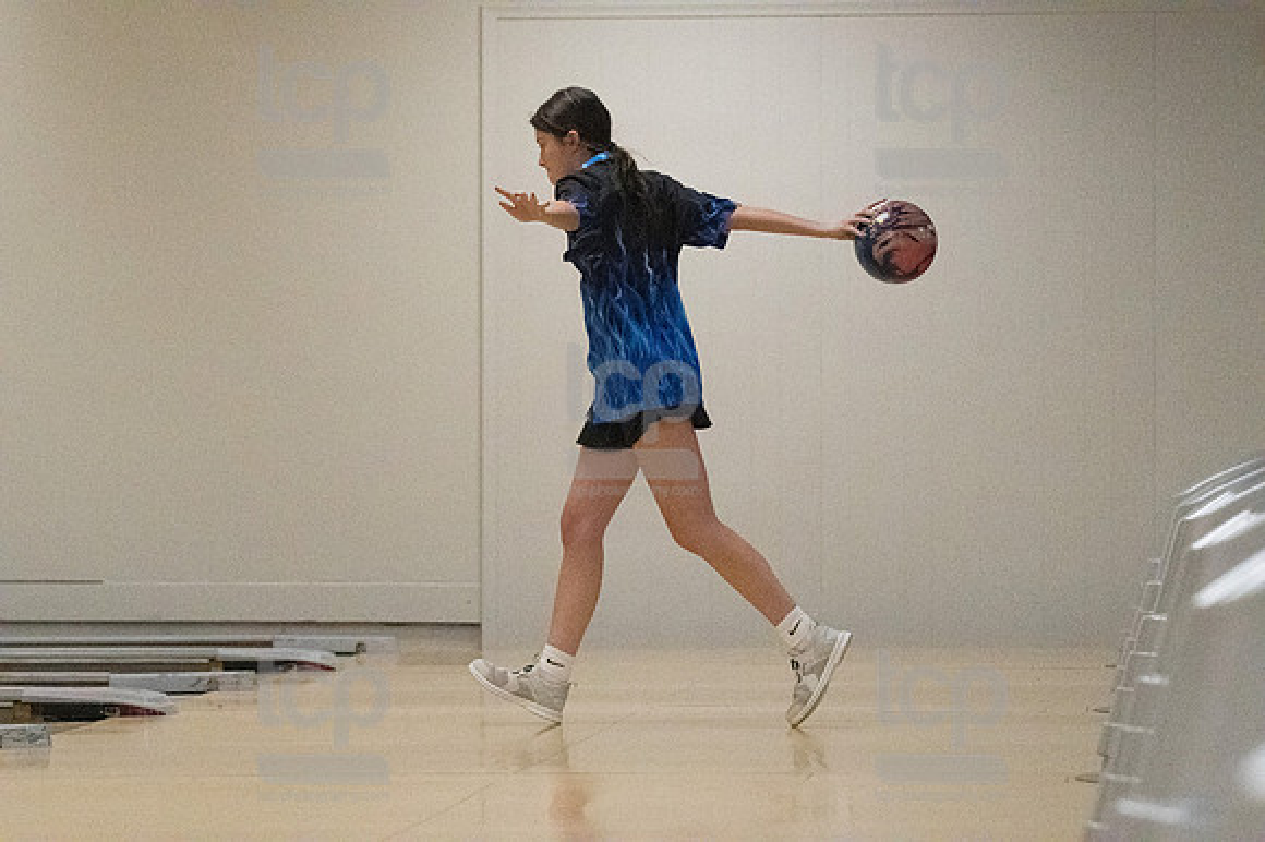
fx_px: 6110
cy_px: 421
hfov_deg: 11.8
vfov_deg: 7.9
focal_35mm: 174
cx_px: 632
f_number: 4
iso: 10000
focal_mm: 116
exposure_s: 1/1250
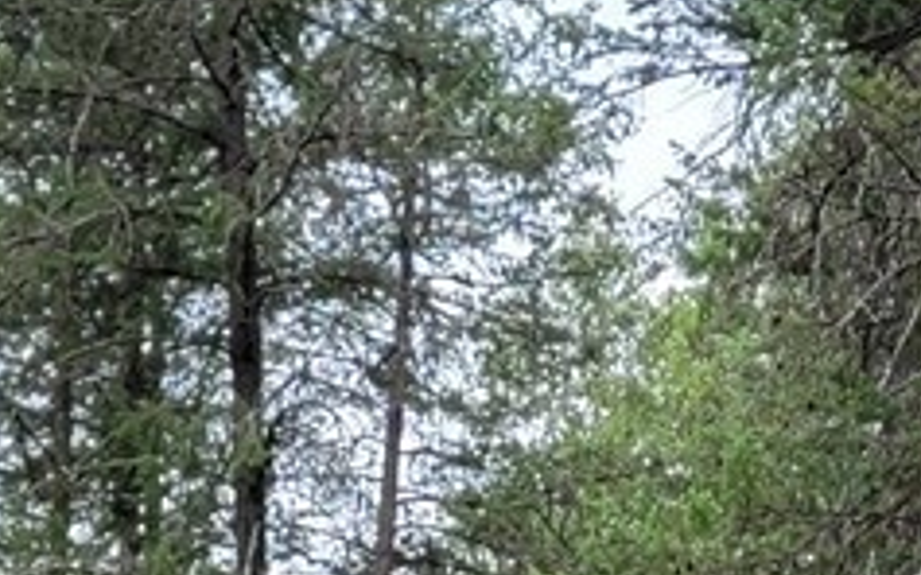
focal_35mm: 172
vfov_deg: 6.7
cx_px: 548
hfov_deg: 12.2
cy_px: 1900
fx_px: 4316
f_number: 1.8
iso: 25
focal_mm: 6.7
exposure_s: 1/120
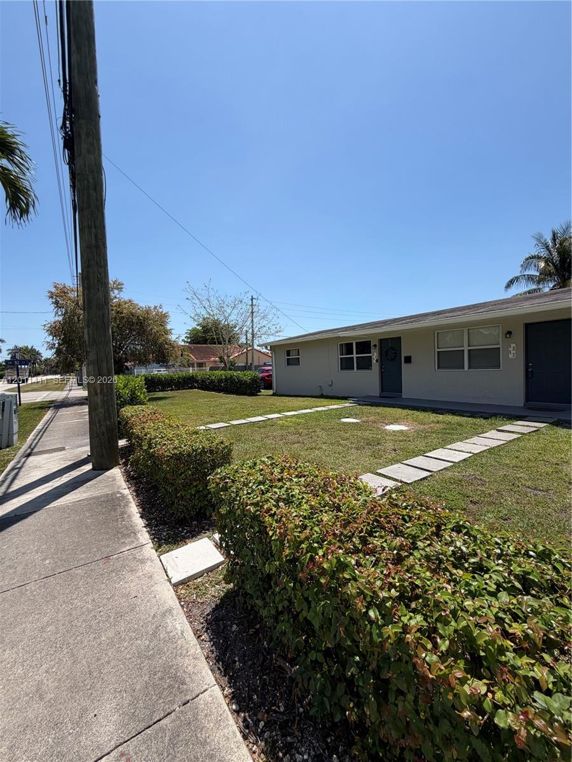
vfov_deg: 102.1
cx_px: 286
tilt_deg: -3.3
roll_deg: +0.8
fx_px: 308
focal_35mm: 14
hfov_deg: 85.7
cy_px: 381
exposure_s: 1/888
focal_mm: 2.22
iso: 20
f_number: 2.2
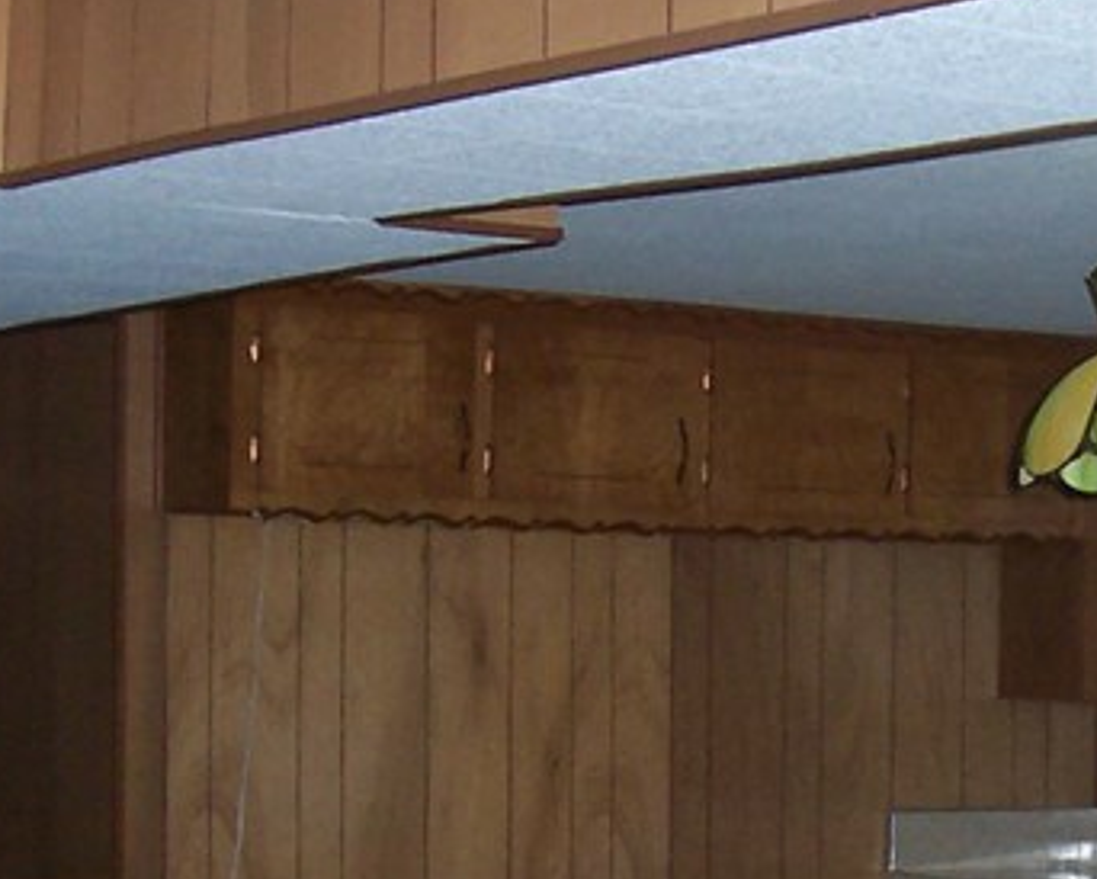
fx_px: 3508
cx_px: 930
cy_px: 905
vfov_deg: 14.0
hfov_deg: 17.6
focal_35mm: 108
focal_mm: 5.6
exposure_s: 1/60
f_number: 2.8
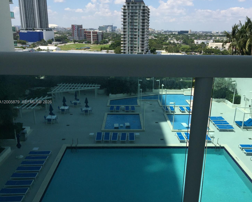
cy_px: 102
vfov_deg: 47.1
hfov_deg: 57.1
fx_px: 231
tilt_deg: -17.0
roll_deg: -1.9
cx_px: 136
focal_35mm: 31
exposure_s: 1/4950
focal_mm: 4.15
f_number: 2.2
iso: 32
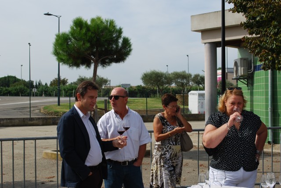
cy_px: 94
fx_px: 422
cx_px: 140
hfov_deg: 36.8
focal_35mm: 54
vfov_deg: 25.2
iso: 100
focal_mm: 36
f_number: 8
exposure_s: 1/250
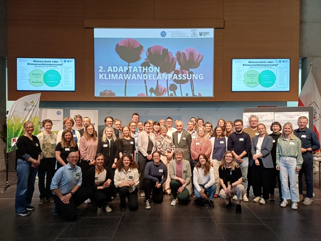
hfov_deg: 69.4
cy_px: 120
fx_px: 232
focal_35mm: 25
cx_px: 160
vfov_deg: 54.9
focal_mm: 4.65
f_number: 1.8
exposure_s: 1/50
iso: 125
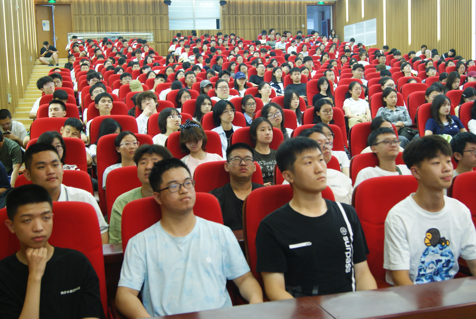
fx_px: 556
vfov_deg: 32.0
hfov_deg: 46.3
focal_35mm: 42
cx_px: 238
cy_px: 160
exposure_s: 1/5
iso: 400
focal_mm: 28
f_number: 4.5
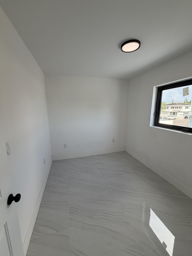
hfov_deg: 85.7
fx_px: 104
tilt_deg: -9.7
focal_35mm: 14
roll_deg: -0.1
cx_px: 96
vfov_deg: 102.1
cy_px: 128
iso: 64
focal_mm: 2.22
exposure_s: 1/164
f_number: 2.2
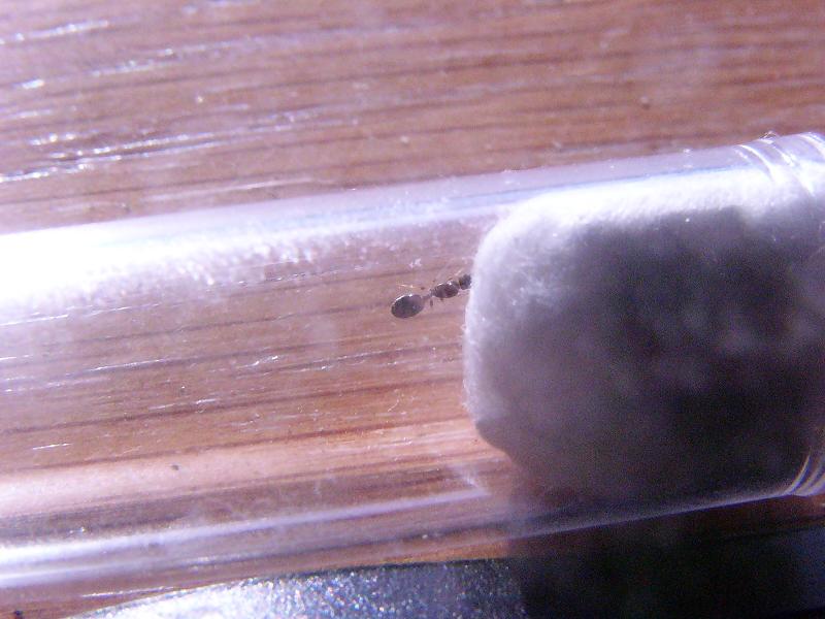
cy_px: 310
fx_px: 2240
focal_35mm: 94
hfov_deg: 20.9
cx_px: 412
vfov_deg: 15.7
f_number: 6.5
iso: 400
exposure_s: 1/1600
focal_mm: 12.4
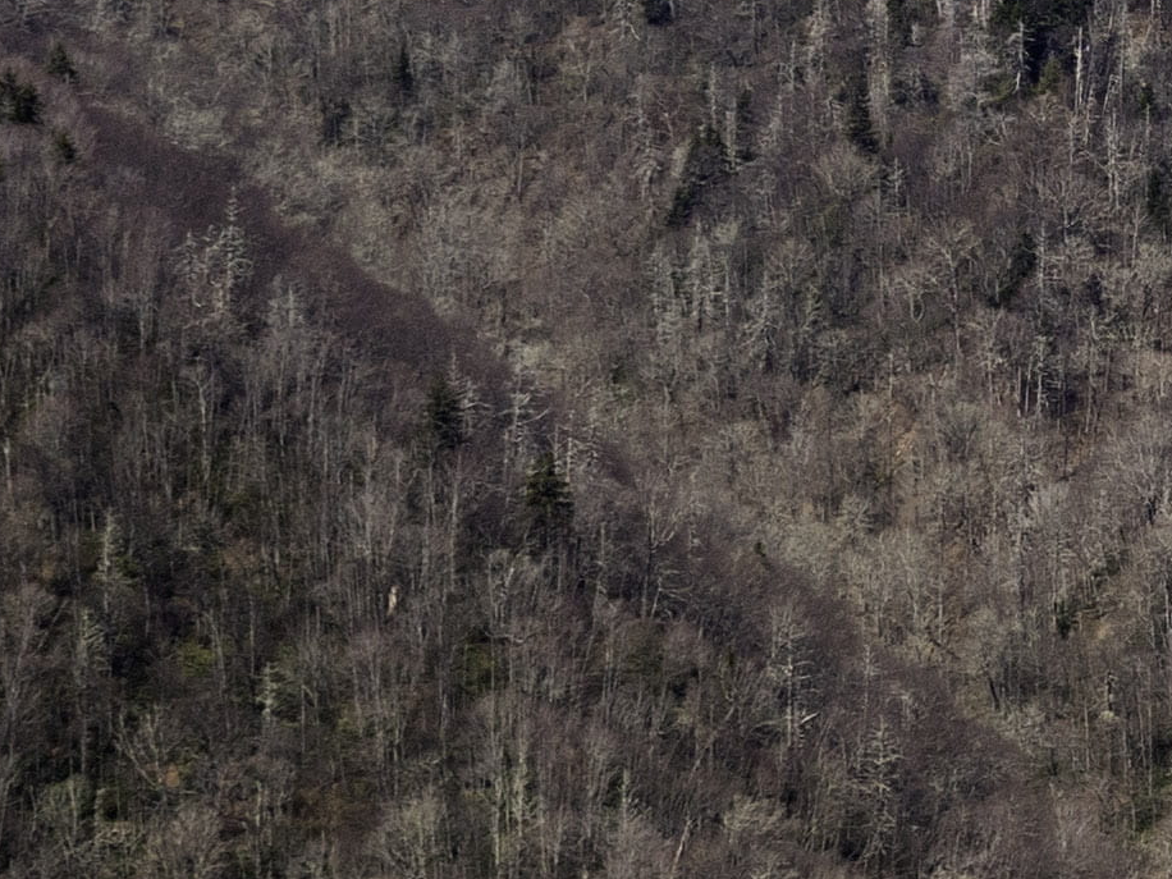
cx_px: 3310
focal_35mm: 240
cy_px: -500
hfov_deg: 7.4
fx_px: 8126
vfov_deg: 6.1
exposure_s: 1/320
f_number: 9
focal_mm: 38
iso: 200
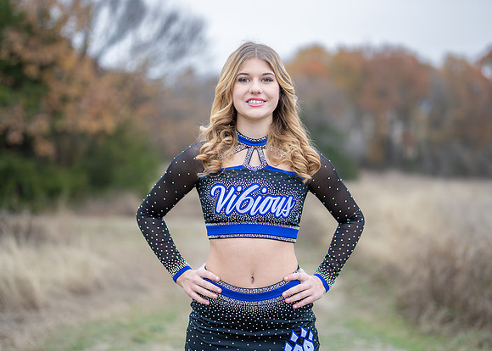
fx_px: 882
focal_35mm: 63
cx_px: 245
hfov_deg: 31.2
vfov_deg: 22.5
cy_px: 155
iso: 400
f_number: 1.2
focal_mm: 50
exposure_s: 1/1000
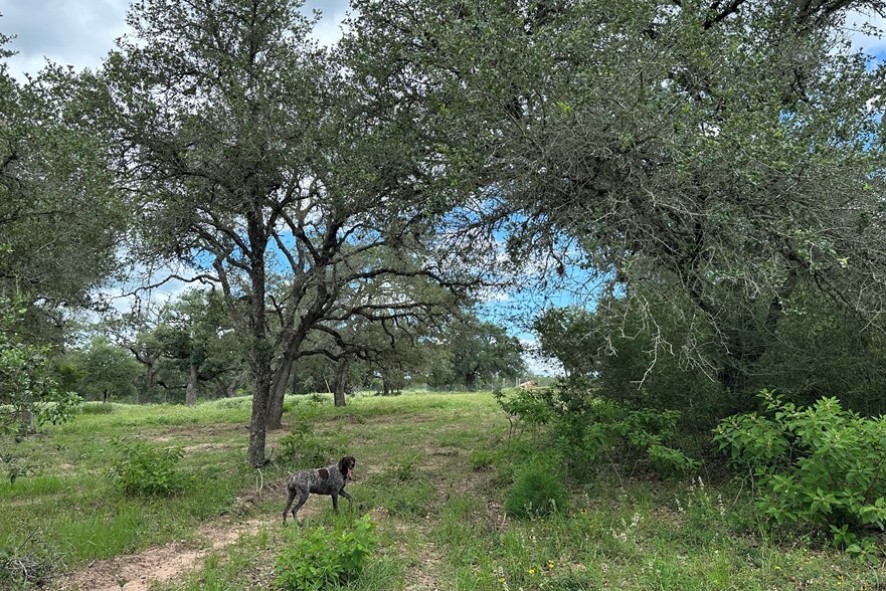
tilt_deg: +10.6
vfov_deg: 44.9
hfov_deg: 63.6
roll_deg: -1.0
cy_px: 258
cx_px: 450
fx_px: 714
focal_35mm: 29
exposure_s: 1/1272
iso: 80
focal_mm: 6.86
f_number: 1.78
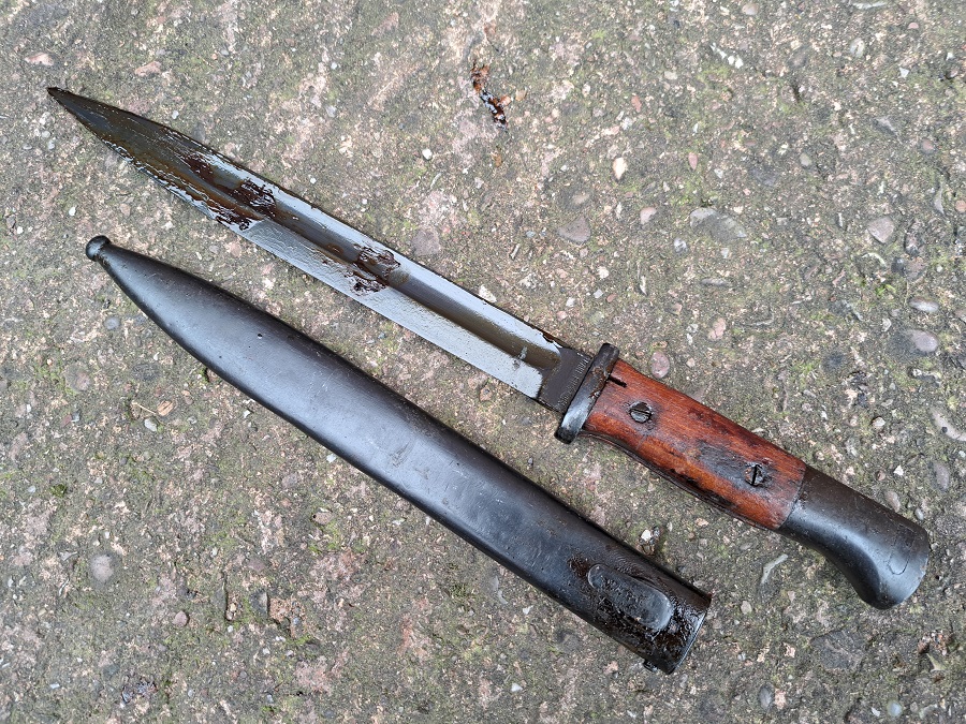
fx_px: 670
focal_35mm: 24
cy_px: 362
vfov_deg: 56.8
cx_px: 483
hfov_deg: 71.6
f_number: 1.8
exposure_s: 1/50
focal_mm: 5.23
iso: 80
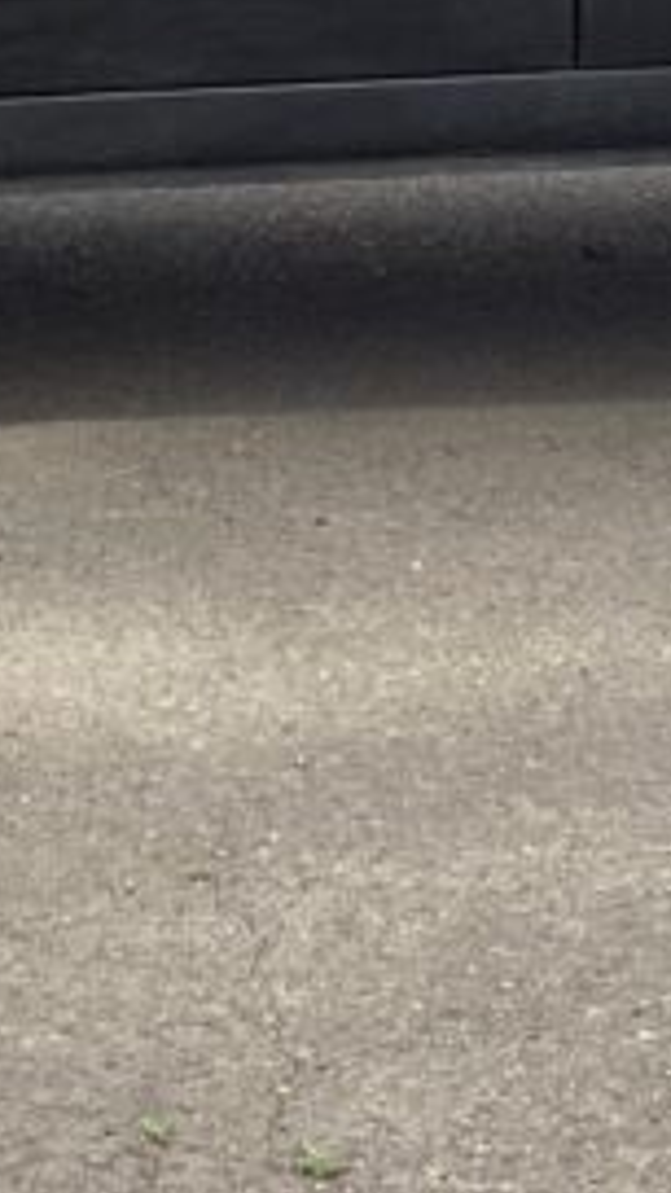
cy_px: -35
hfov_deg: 9.5
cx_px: 421
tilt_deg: -8.8
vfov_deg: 16.5
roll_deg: -0.6
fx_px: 4017
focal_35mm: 127
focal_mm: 3.3
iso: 25
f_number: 2.4
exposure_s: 1/497
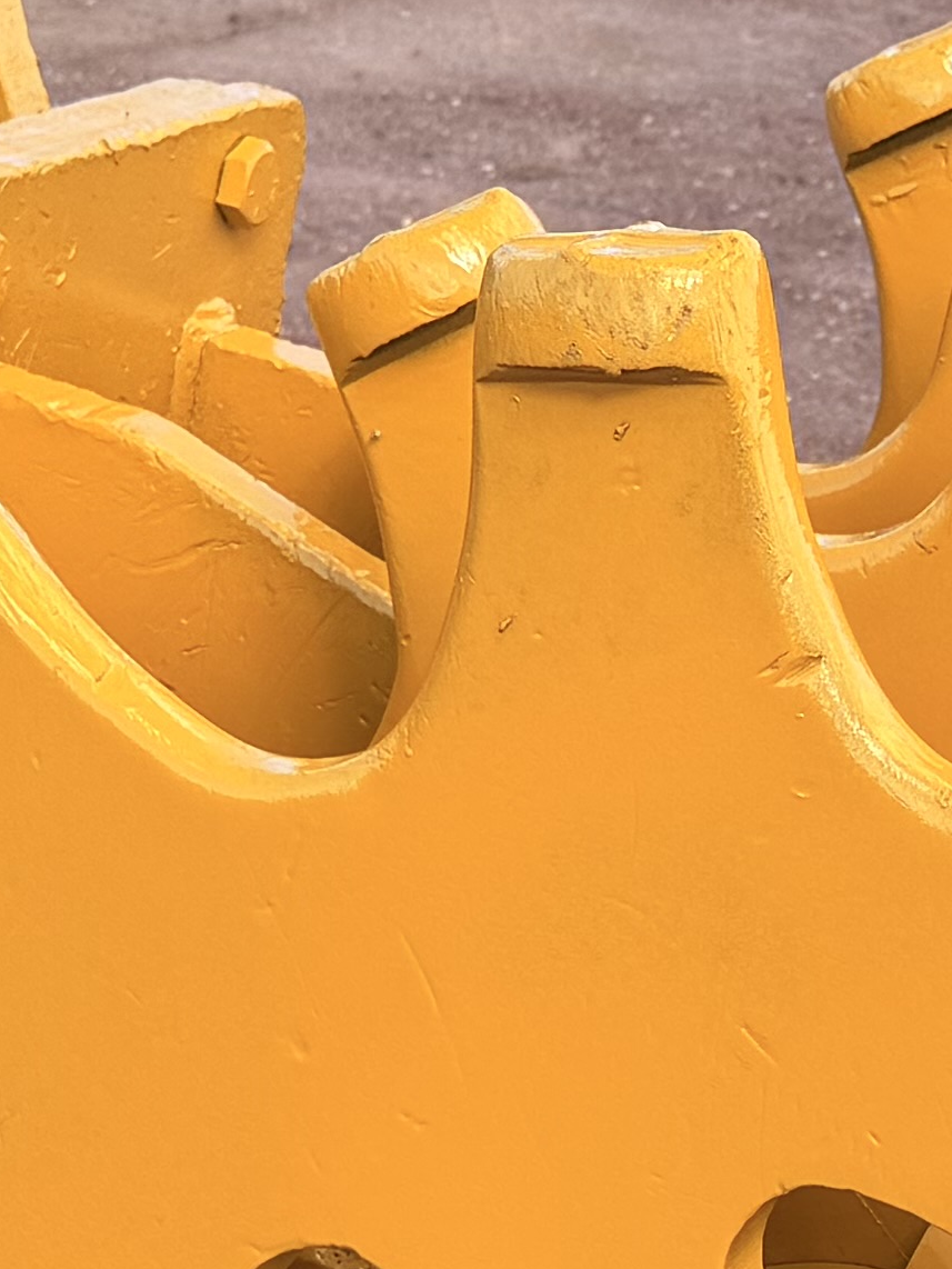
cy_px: 1111
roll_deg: -1.7
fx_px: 4399
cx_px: 712
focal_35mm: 120
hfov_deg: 12.3
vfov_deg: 16.2
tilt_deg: -22.2
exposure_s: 1/1292
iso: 80
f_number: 1.78
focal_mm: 6.76
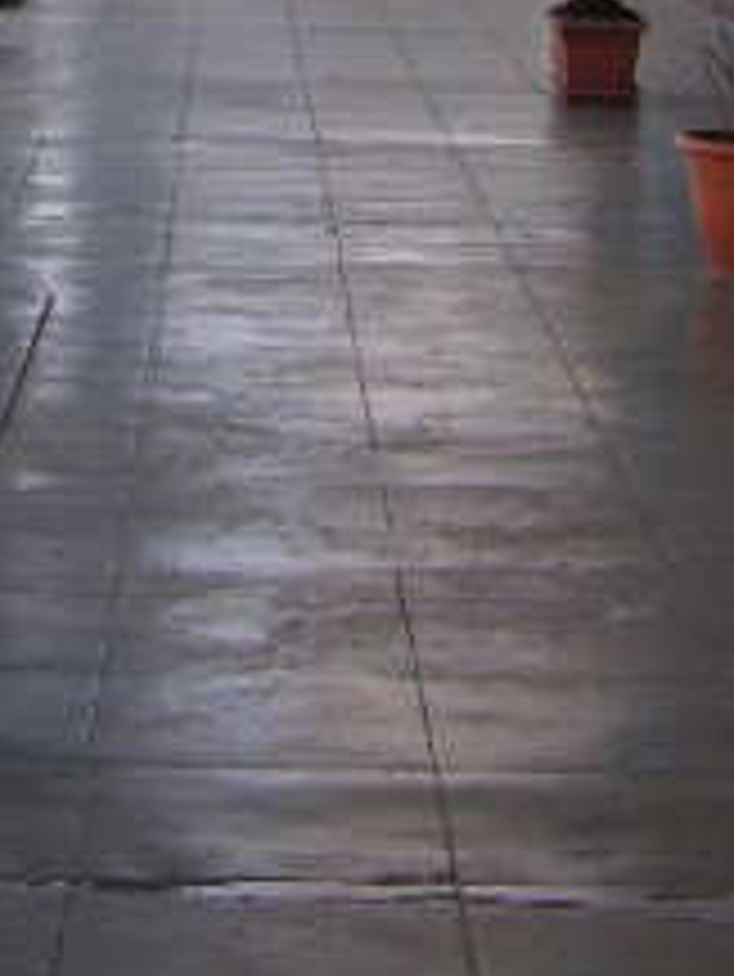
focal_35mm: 124
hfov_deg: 11.9
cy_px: -733
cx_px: 207
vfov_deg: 14.2
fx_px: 3502
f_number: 4
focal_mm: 8.9
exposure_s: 1/100
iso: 50
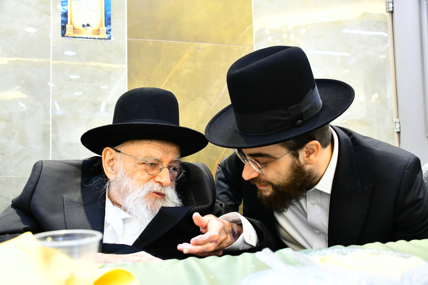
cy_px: 142
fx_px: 404
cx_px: 214
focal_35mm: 34
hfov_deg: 55.8
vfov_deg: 38.9
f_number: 5.6
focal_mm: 34
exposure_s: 1/160
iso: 4000
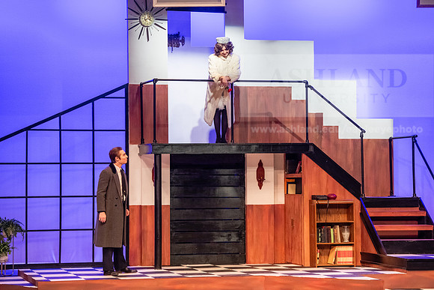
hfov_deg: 18.3
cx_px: 217
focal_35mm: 112
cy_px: 145
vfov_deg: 12.2
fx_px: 1350
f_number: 3.5
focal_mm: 112
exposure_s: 1/200
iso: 3200
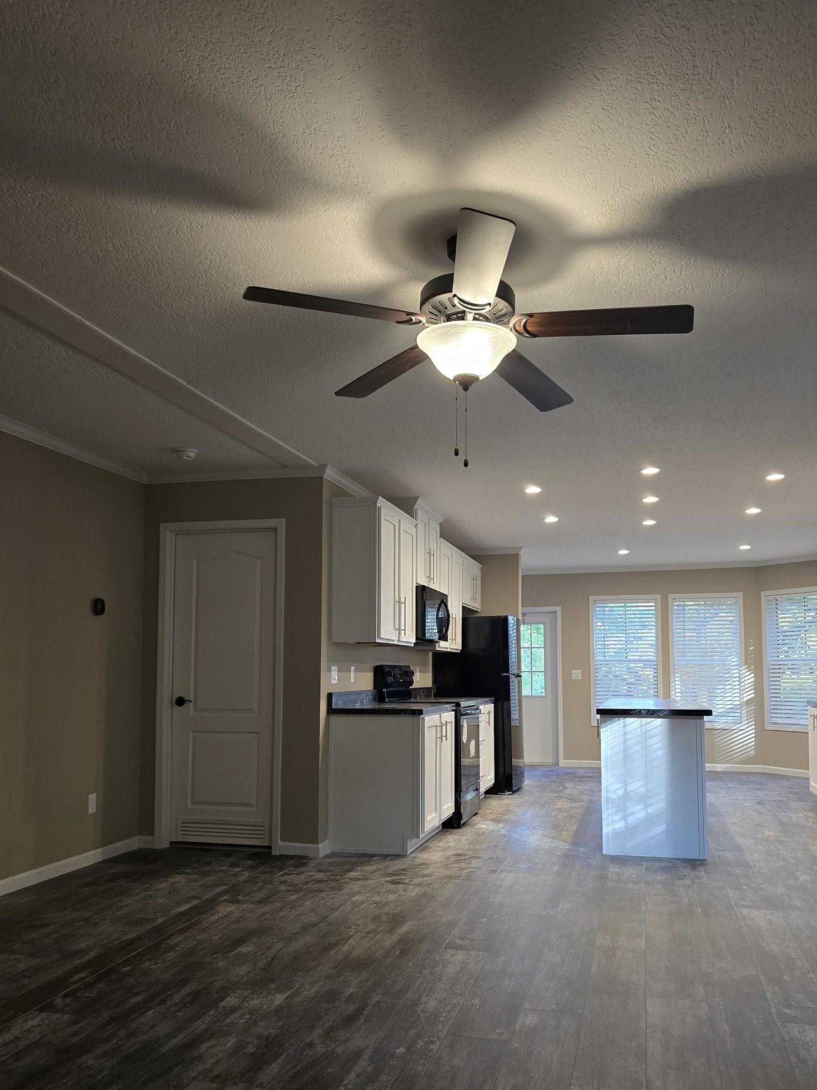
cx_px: 433
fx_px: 850
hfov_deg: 51.3
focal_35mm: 27
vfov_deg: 65.0
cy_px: 626
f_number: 1.7
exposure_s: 1/120
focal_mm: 6.3
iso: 400
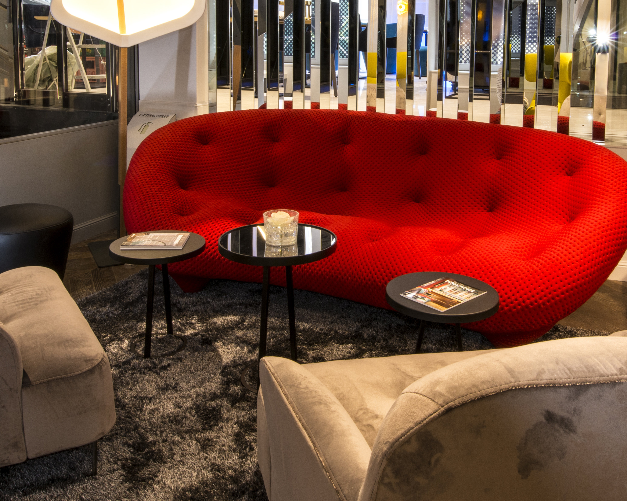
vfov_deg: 40.5
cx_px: 350
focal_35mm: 35
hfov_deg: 51.4
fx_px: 650
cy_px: 103
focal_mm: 15
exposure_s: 2.5
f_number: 18
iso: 200
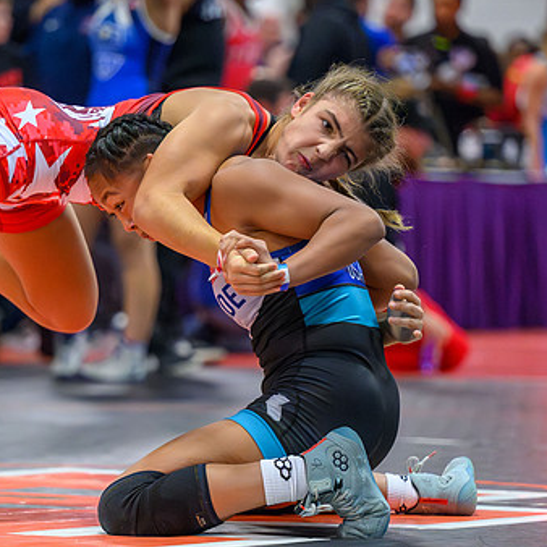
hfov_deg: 6.6
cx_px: 138
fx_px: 4738
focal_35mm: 265
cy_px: 357
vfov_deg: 6.6
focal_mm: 140
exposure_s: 1/800
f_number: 2.8
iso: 16000
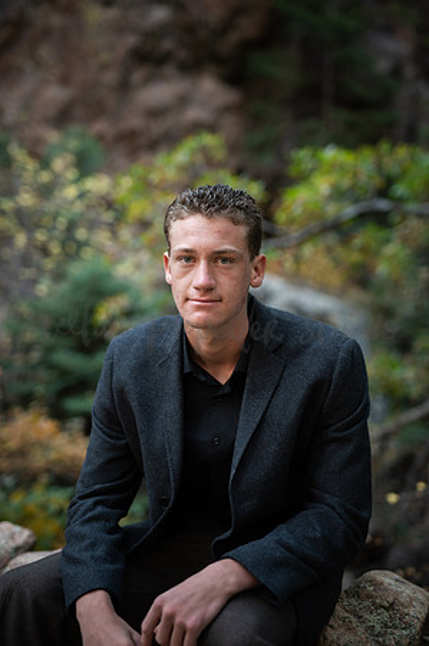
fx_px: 896
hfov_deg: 26.9
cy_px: 323
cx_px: 214
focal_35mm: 50
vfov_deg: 39.6
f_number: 2
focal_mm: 50
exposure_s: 1/500
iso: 320
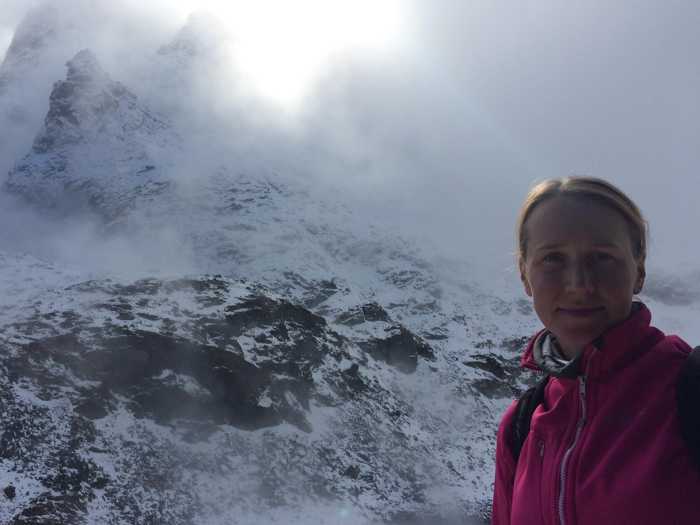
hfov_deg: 55.3
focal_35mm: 33
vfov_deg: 42.9
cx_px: 316
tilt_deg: +5.5
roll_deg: -3.4
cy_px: 235
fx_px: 667
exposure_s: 1/4566
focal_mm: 4.15
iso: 40
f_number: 2.2
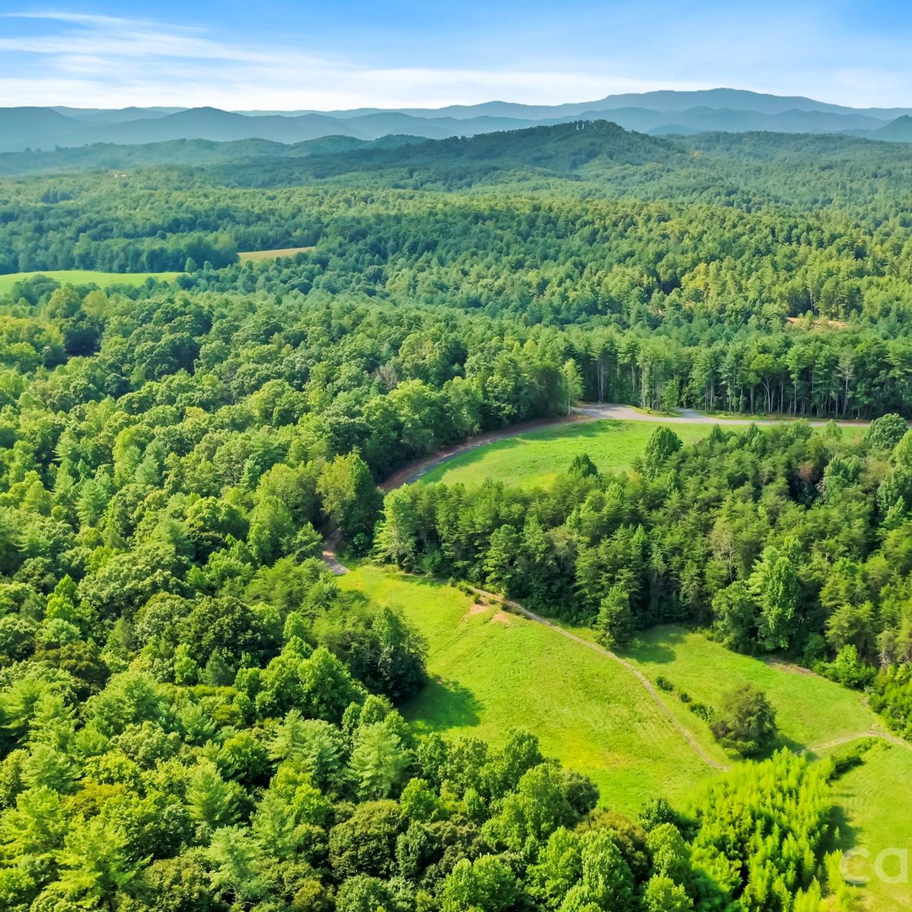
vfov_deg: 46.0
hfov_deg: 45.8
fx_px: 1073
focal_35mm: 36
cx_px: 555
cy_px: 457
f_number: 5
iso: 100
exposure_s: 1/320
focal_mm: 10.26
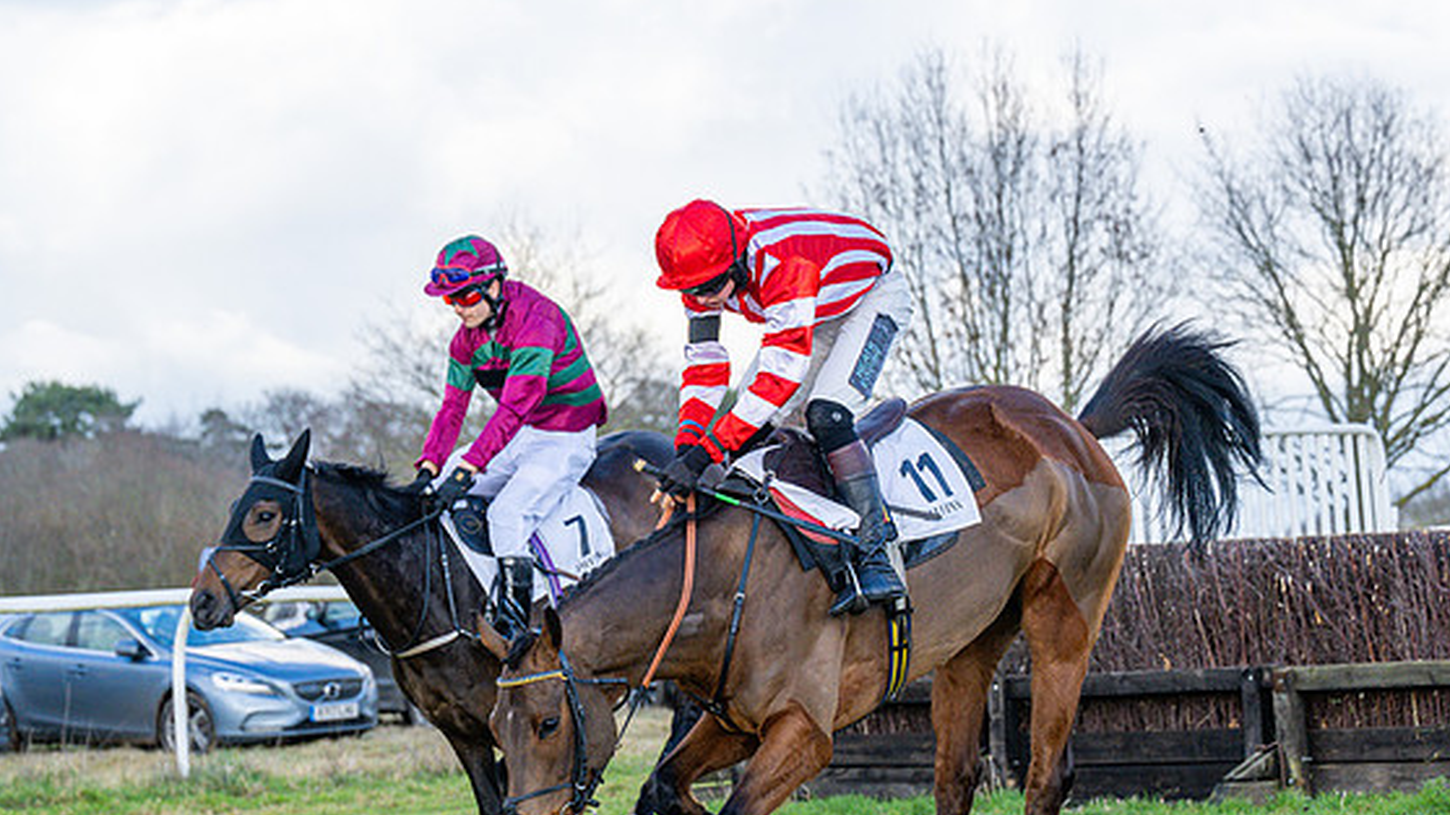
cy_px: 520
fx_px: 4613
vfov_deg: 10.1
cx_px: 877
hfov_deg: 17.8
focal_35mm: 120
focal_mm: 70
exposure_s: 1/2000
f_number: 4
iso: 500
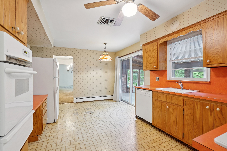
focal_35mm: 15
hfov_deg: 100.4
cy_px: 76
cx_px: 114
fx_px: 95
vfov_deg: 77.3
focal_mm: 10
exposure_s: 1/5
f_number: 8
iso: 800
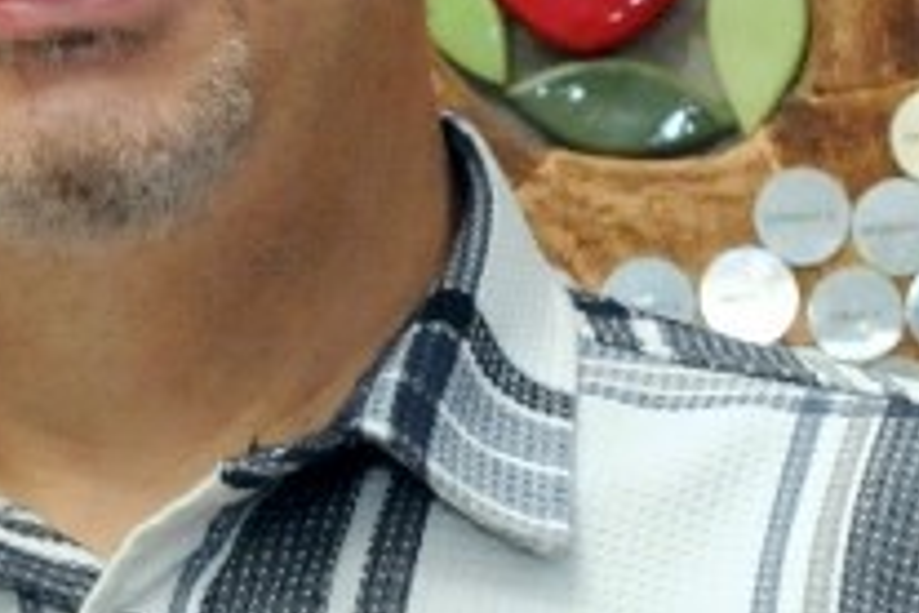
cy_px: 149
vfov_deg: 4.5
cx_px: 355
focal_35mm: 305
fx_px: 7785
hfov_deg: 6.8
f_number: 5.6
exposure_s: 1/60
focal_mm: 28
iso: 1600
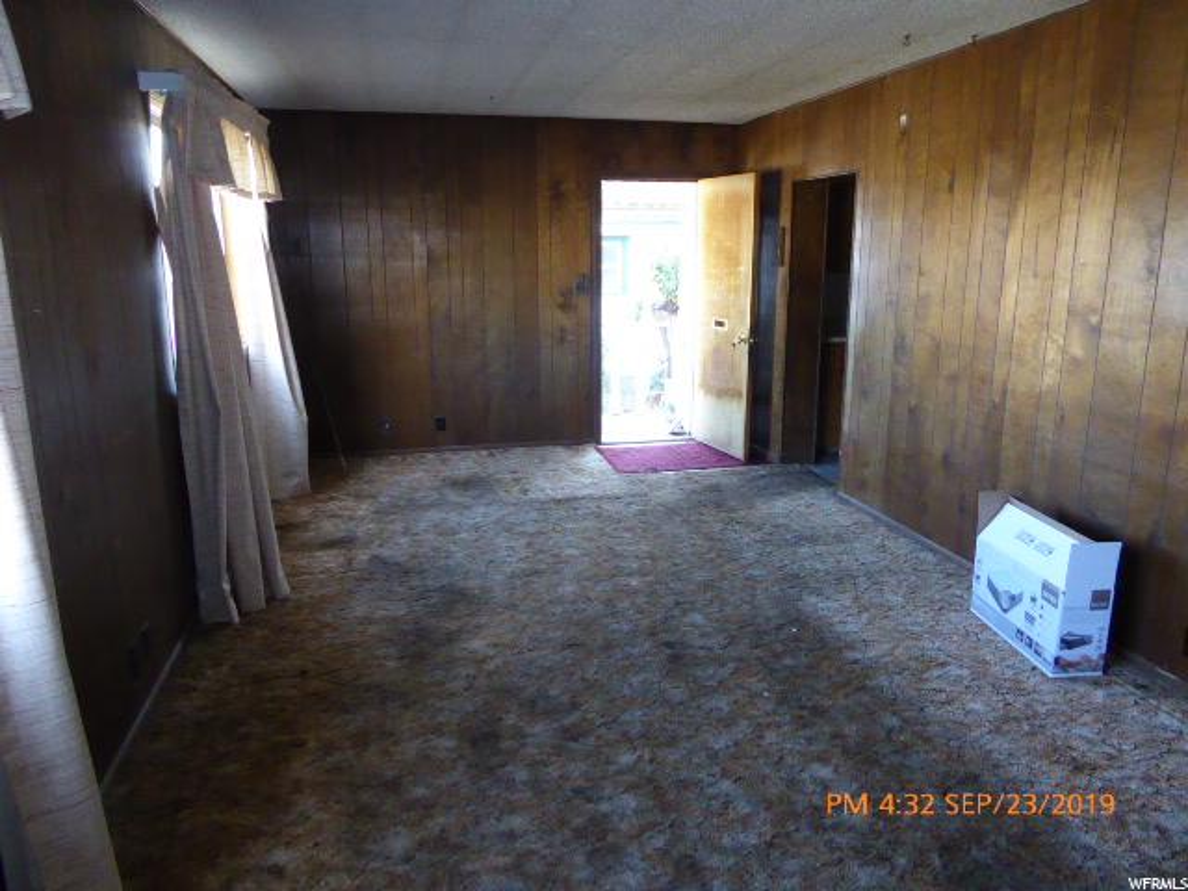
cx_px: 594
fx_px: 858
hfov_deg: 69.4
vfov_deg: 54.9
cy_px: 446
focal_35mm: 25
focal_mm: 4.3
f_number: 3.3
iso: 800
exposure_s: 1/60
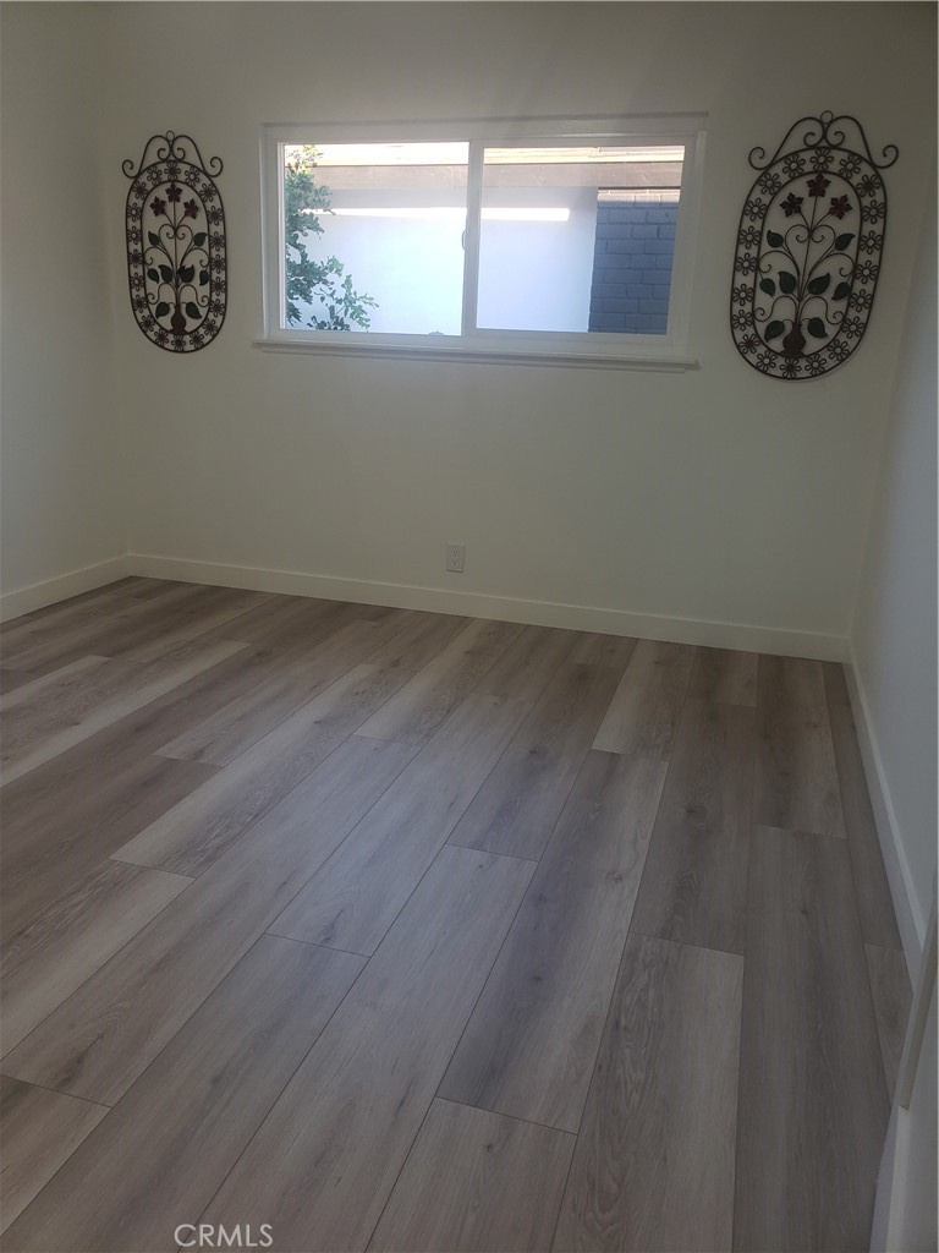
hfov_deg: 53.1
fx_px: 940
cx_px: 470
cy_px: 626
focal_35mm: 26
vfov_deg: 67.3
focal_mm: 4.3
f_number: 2.4
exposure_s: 1/60
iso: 100
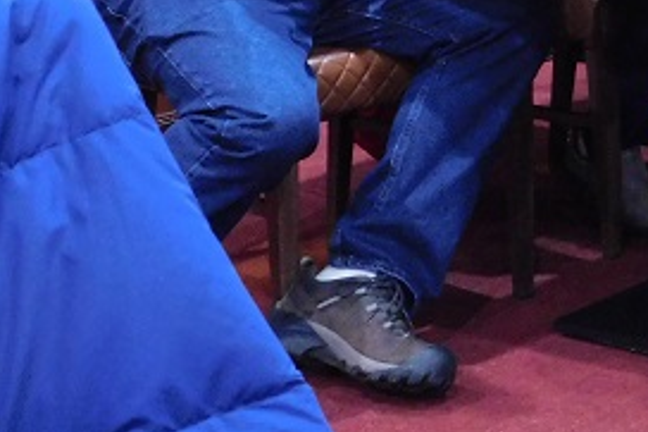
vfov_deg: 10.3
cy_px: -259
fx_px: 2285
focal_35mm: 127
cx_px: 891
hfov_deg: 15.2
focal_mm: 7.1
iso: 800
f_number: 3.6
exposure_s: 1/6
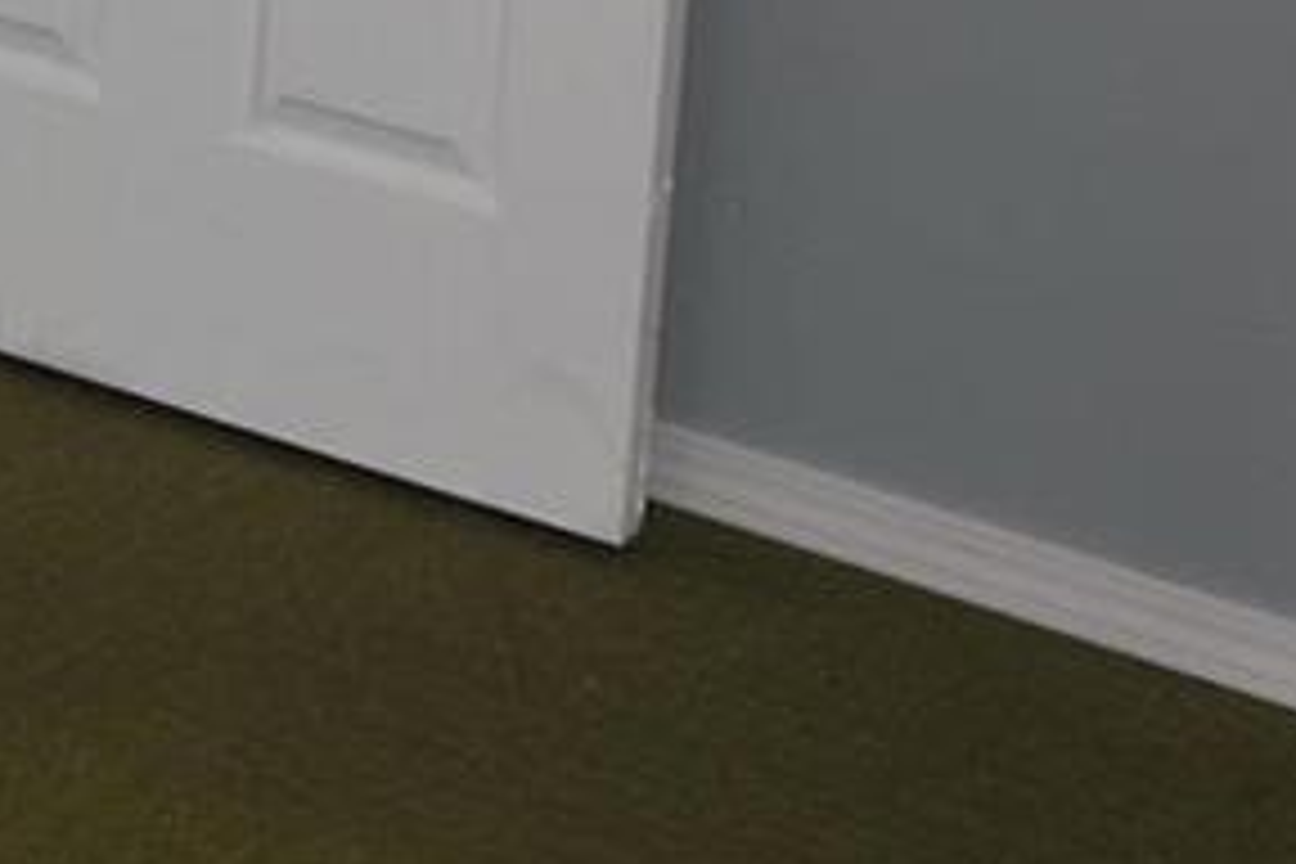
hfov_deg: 12.6
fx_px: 5400
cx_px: -981
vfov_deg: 8.3
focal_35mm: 150
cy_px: -1251
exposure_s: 1/60
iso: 400
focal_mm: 18
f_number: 3.5
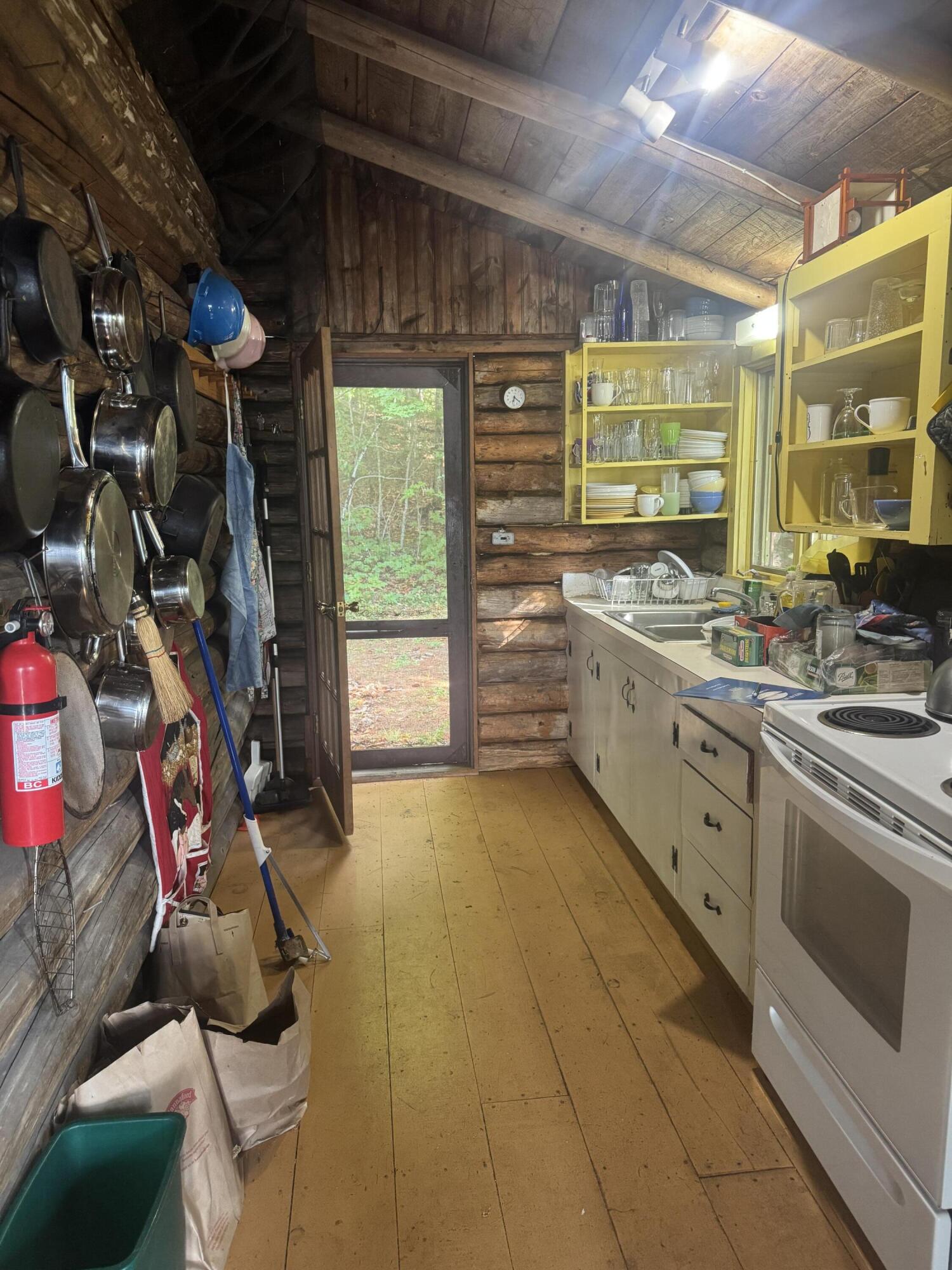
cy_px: 635
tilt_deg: -9.9
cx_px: 476
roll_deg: +0.8
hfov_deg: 56.8
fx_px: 880
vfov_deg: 71.6
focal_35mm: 24
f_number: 1.78
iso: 500
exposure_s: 1/60
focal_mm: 6.76
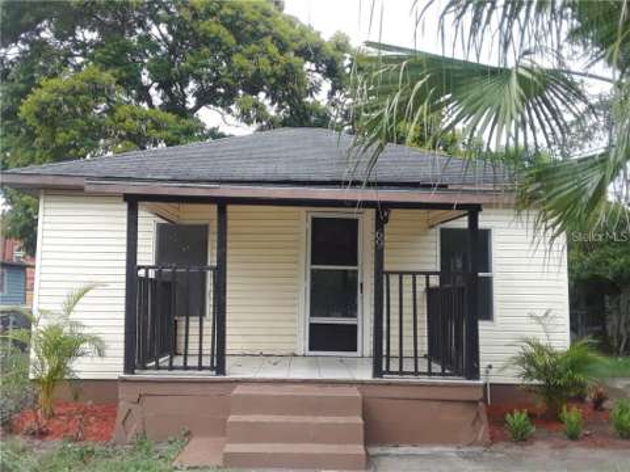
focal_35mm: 30
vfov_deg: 46.8
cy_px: 236
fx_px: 546
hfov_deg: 60.0
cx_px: 315
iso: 40
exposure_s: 1/368
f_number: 1.9
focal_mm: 2.47
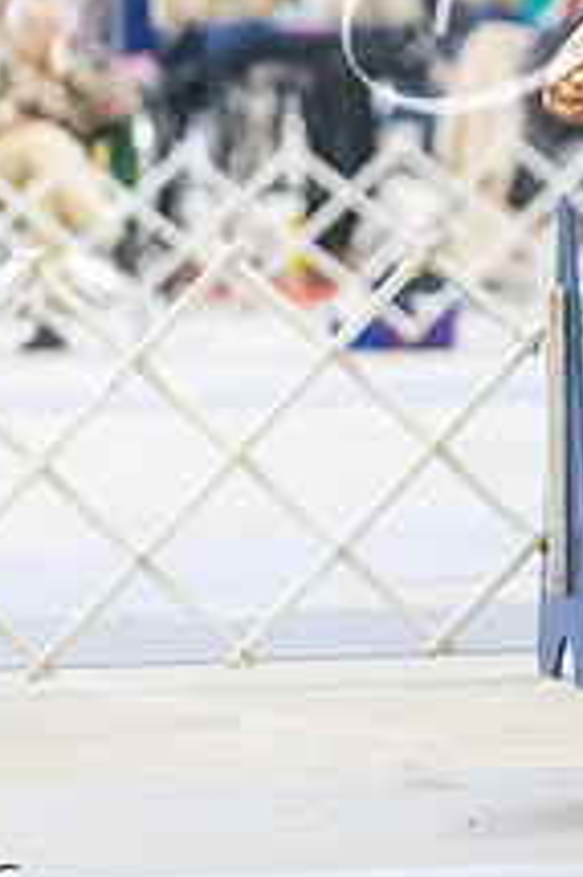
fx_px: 8880
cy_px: 186
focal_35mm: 365
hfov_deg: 3.7
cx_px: 934
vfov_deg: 5.6
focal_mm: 135
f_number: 2.8
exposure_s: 1/320
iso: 6400
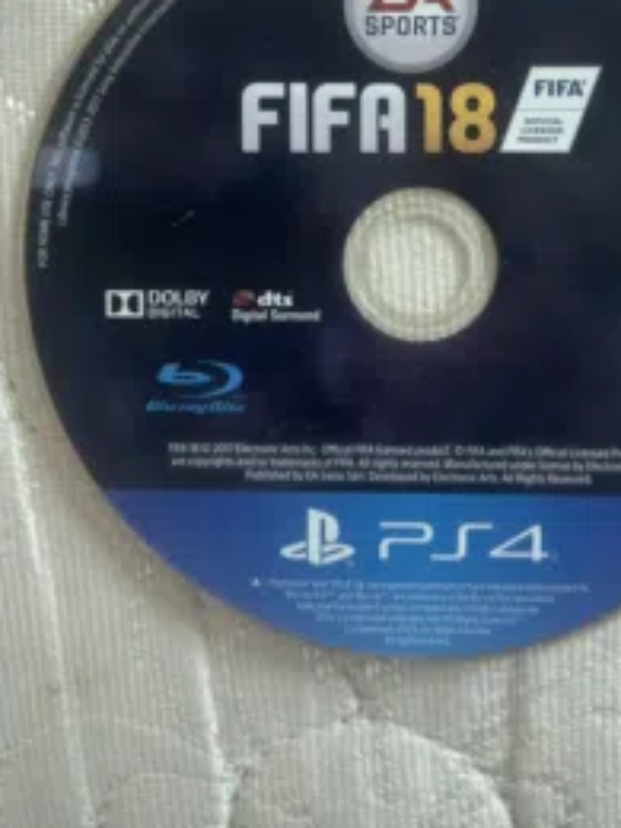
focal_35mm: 40
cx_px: 420
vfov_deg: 45.3
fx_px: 957
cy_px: 213
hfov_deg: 35.6
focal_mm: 5.7
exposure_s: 1/88
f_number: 1.5
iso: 125
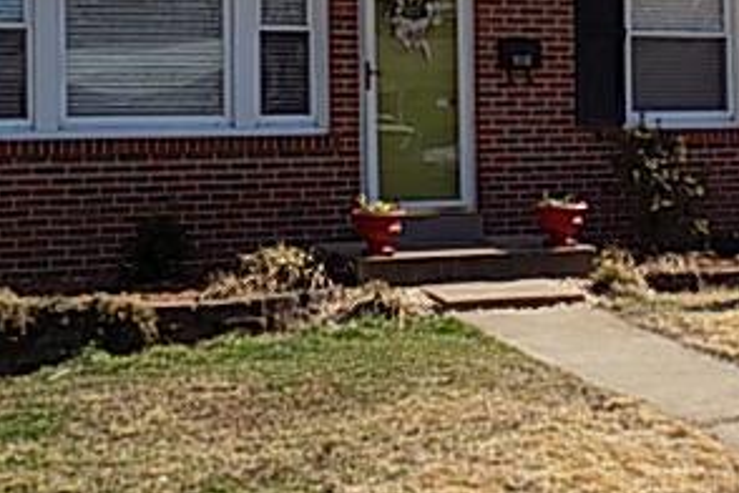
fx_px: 1396
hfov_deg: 28.9
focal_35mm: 68
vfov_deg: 19.9
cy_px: 153
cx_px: 601
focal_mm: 5.3
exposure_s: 1/800
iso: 80
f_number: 3.3
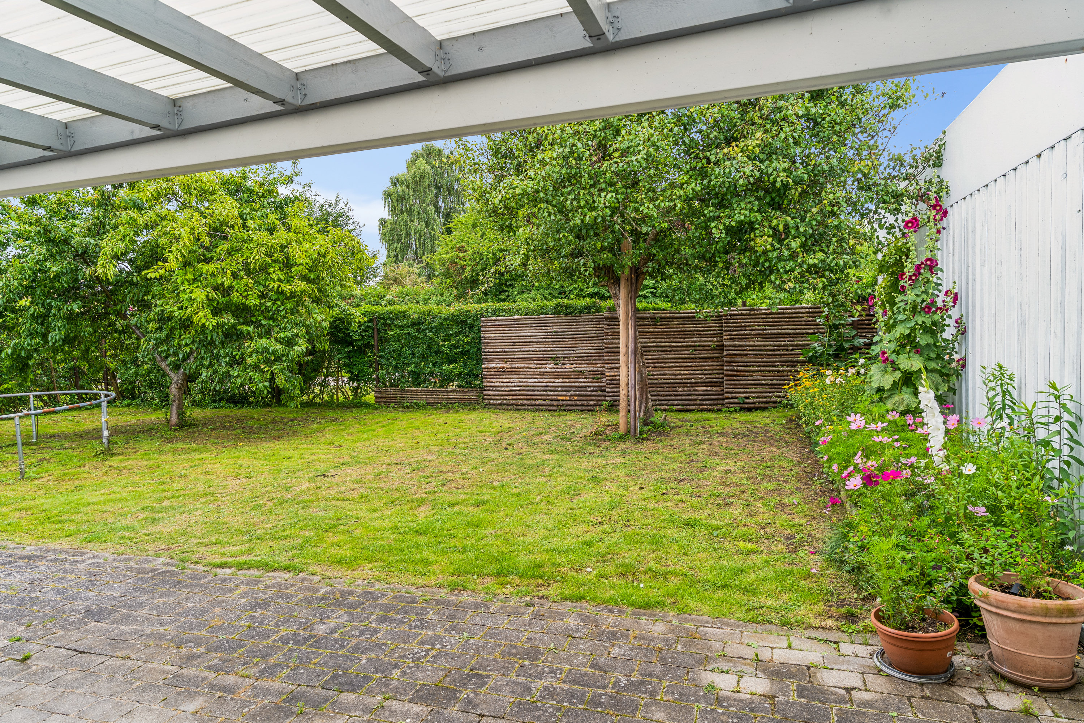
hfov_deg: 81.2
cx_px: 542
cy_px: 362
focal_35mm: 21
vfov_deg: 59.5
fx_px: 632
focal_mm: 21
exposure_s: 1/60
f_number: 6.7
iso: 100
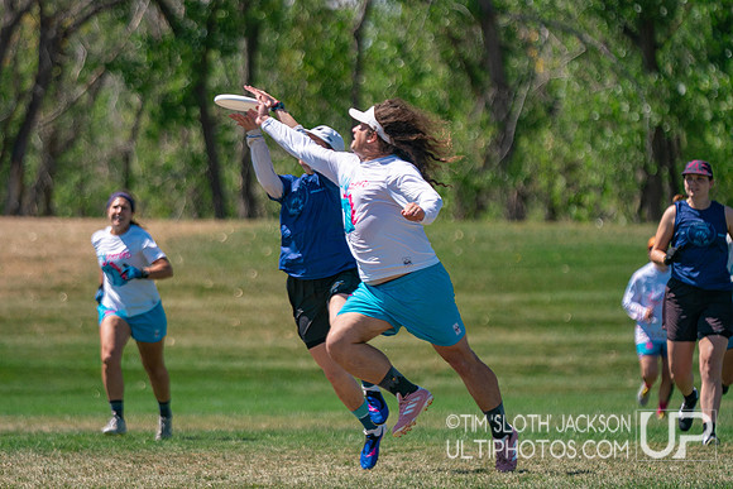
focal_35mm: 325
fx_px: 6624
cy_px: 235
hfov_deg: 6.3
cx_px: 324
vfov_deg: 4.2
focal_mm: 200
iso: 200
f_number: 2.8
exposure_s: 1/4000
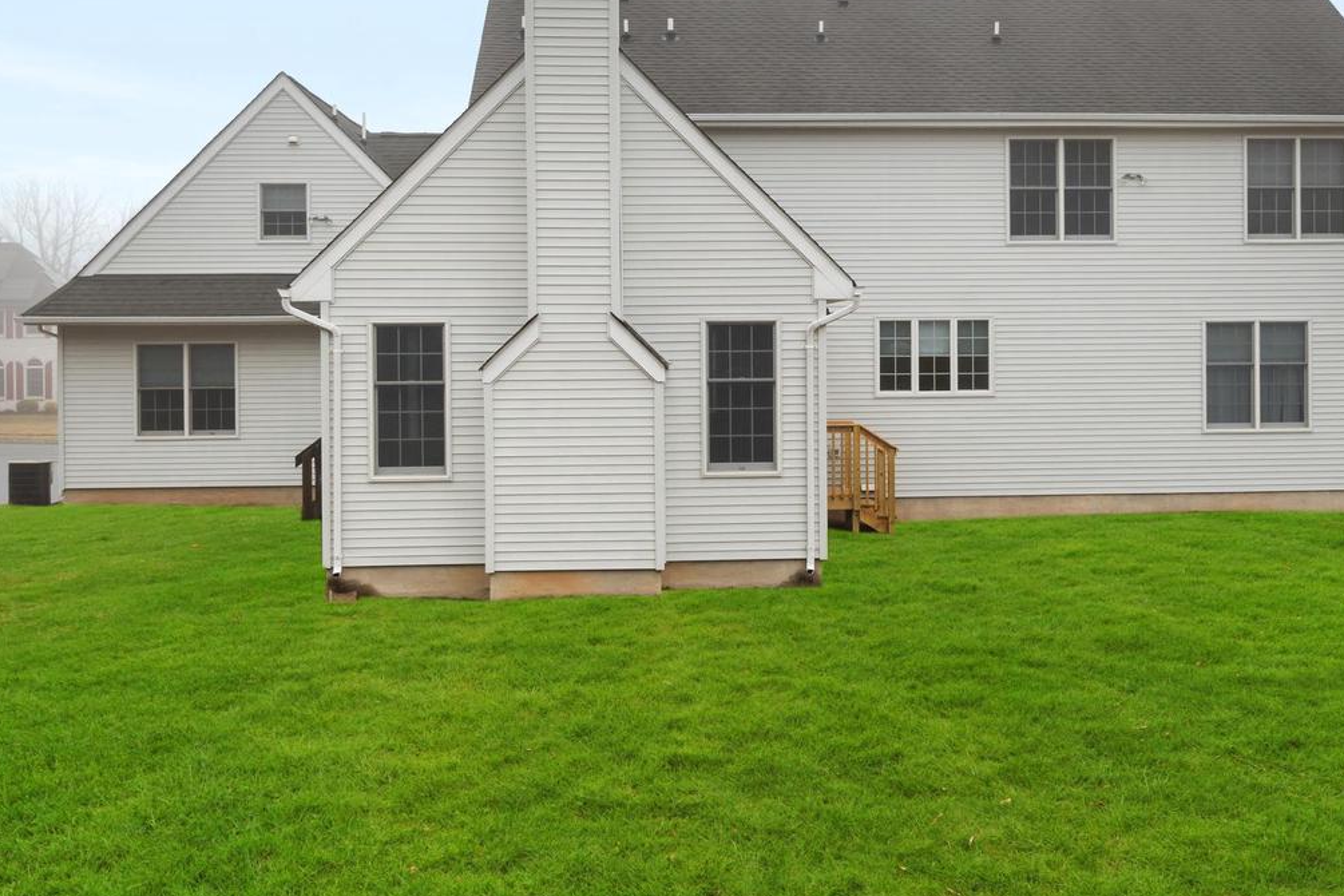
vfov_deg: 31.1
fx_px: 1605
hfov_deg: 45.3
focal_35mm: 43
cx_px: 784
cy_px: 369
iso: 640
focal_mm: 20
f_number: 9
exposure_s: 1/30
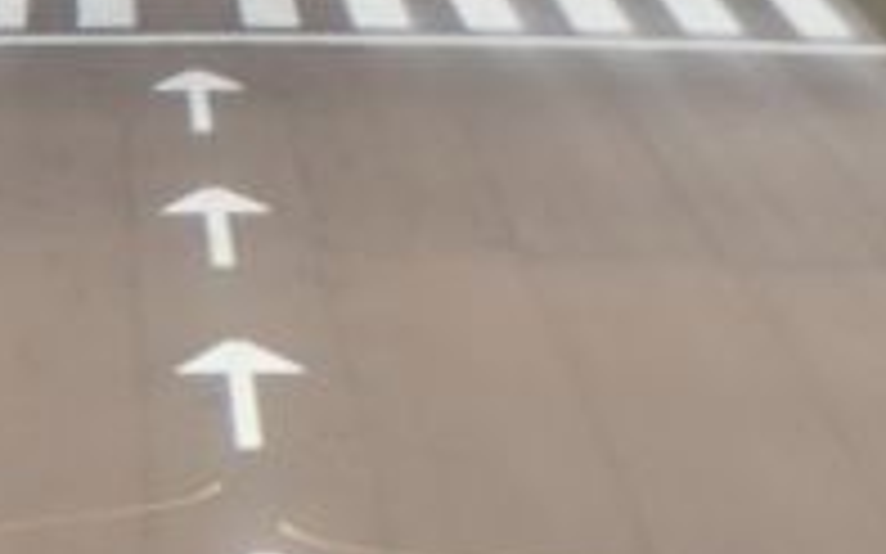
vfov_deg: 2.2
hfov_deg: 3.5
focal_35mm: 604
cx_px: 616
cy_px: -126
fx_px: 14580
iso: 100
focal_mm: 25
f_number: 5.9
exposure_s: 1/500
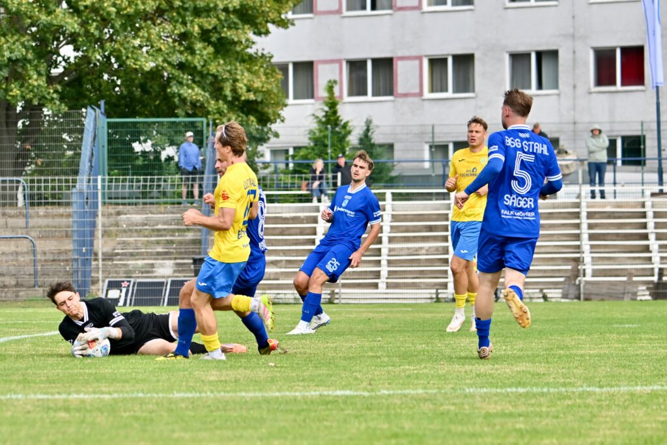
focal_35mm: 135
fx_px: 2501
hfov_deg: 15.2
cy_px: 222
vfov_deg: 10.2
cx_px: 334
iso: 500
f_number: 5
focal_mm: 135
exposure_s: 1/2000
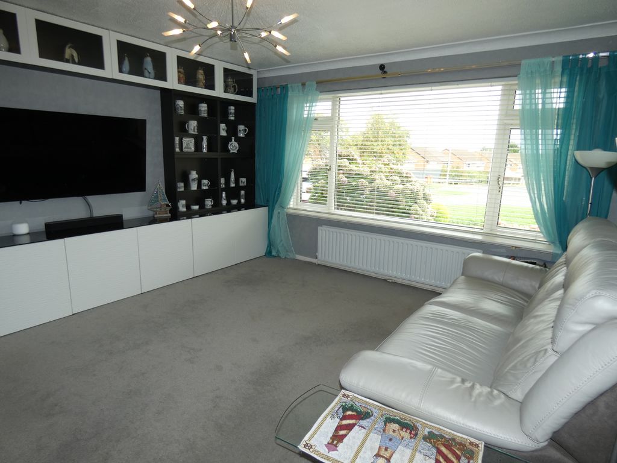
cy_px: 232
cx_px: 308
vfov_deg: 66.0
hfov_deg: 81.7
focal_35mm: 20
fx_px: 356
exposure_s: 1/100
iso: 80
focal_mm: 3.6
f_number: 2.8
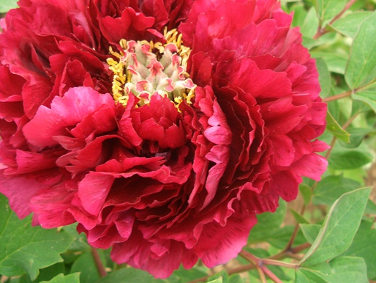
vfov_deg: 29.6
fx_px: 532
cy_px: 115
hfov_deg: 38.8
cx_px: 157
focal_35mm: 49
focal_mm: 5.8
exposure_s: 1/60
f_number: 2.6
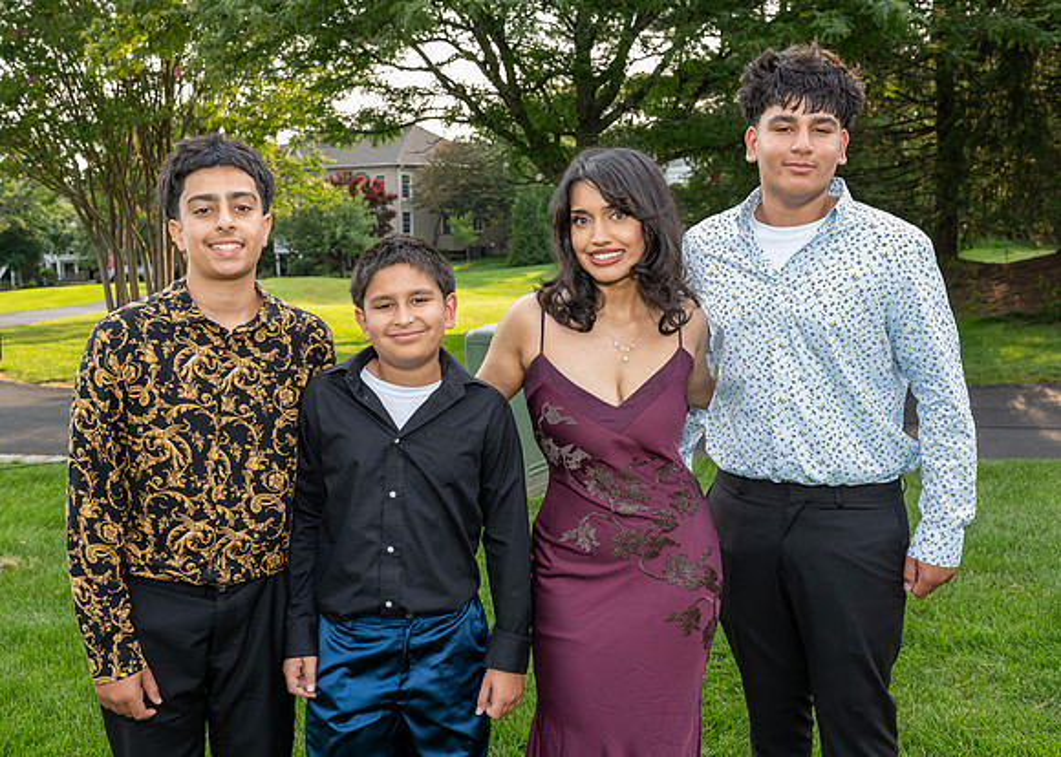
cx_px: 566
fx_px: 1080
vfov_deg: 38.6
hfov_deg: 52.3
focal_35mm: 36
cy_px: 379
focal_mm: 33
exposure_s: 1/250
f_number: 7.1
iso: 800
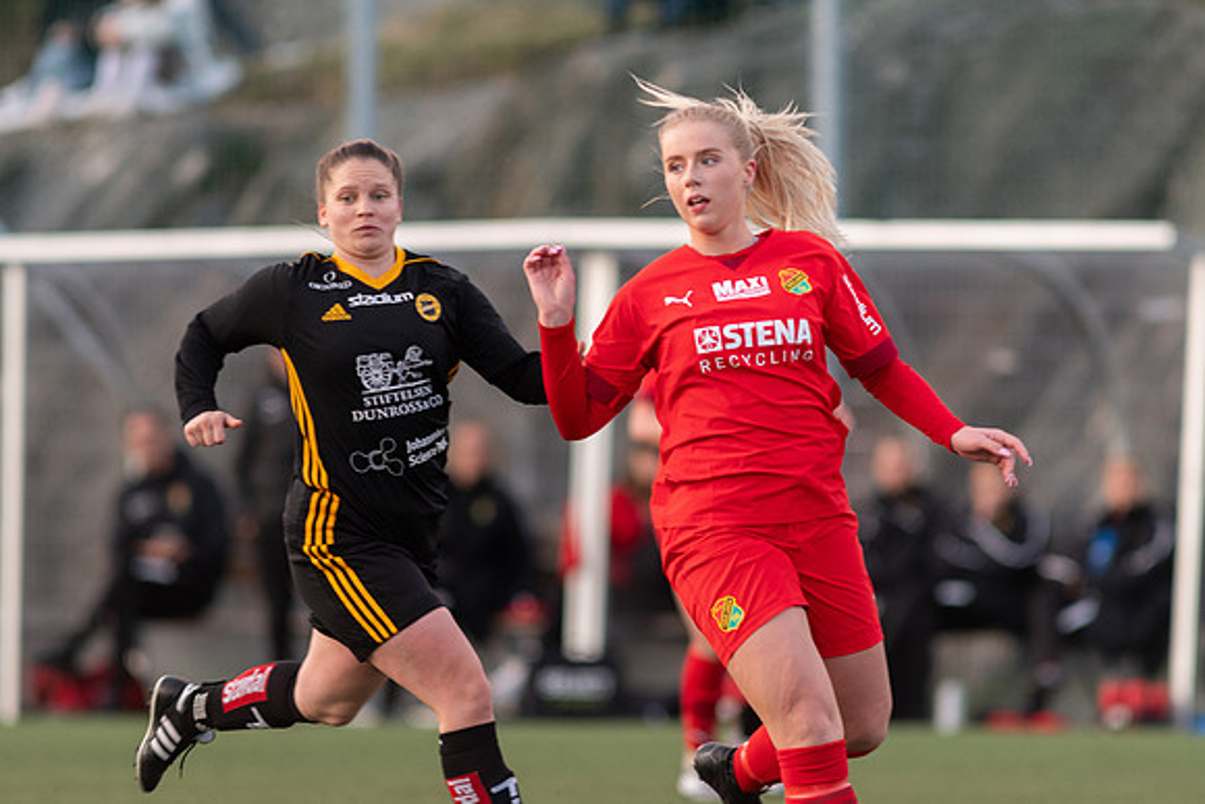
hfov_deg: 4.5
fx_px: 15440
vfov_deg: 3.0
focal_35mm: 461
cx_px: 602
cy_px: 402
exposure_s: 1/800
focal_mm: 300
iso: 900
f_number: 3.2
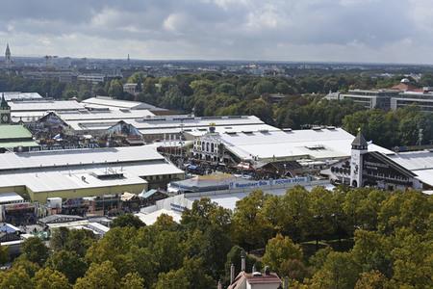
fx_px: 794
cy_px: 144
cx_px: 216
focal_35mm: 66
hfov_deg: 30.5
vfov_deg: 20.6
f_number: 8
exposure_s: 1/400
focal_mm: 44
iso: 100
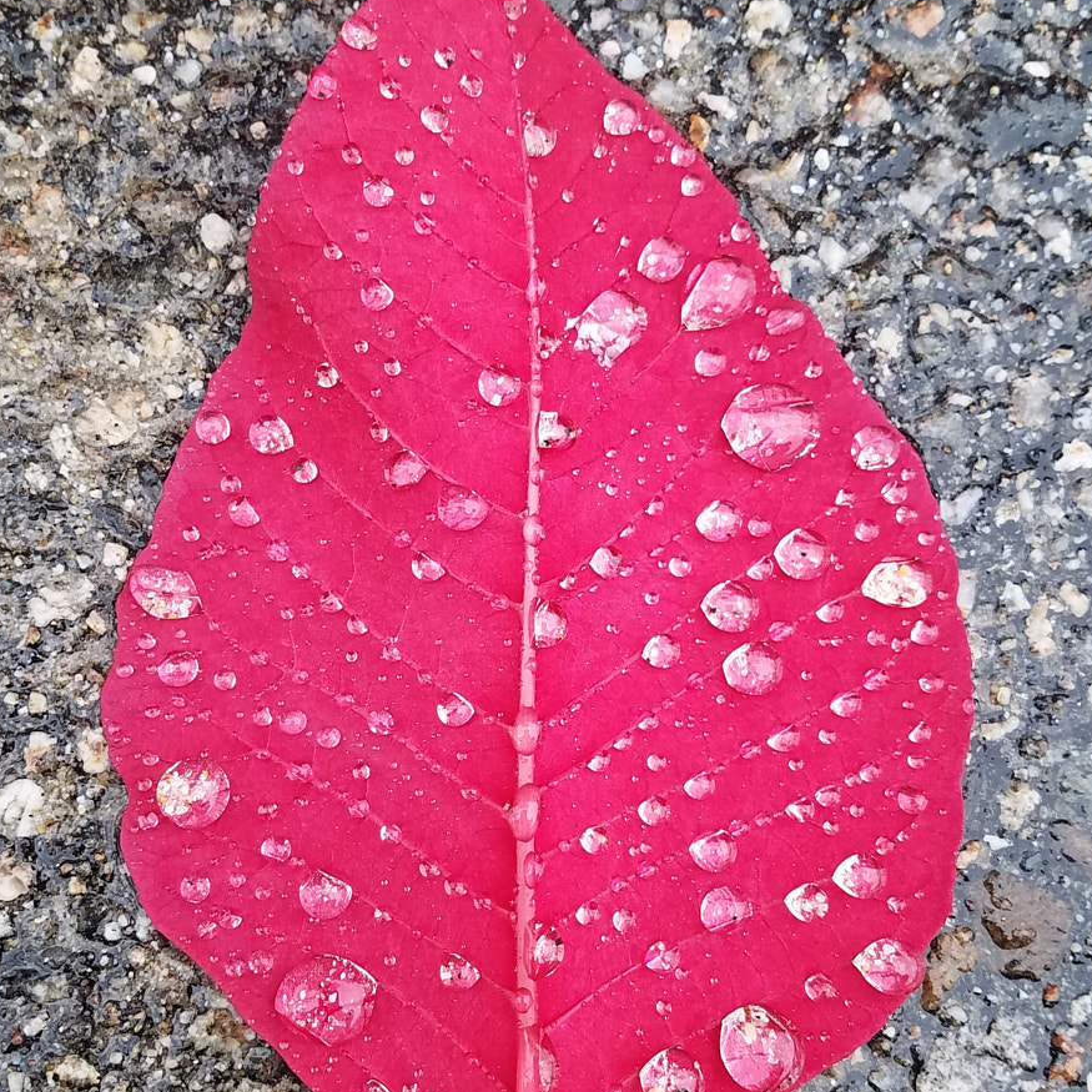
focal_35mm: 42
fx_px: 1499
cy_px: 640
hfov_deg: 40.0
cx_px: 502
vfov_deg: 39.9
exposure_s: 1/60
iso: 50
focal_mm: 4.2
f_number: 1.7
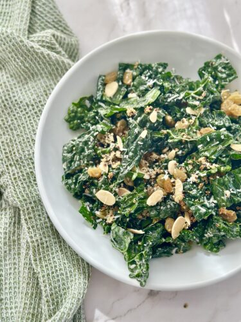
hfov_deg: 30.3
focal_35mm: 48
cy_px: 161
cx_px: 120
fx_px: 446
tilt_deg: -79.1
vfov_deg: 39.7
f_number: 1.78
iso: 80
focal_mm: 6.86
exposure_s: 1/699
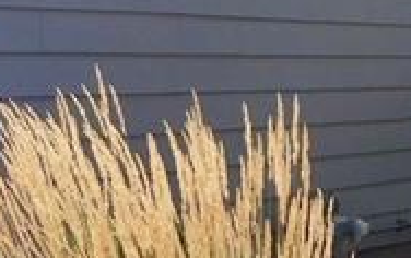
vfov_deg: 7.6
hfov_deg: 10.9
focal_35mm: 173
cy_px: 83
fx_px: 1940
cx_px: -444
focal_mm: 5.3
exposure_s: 1/400
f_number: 3.2
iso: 125
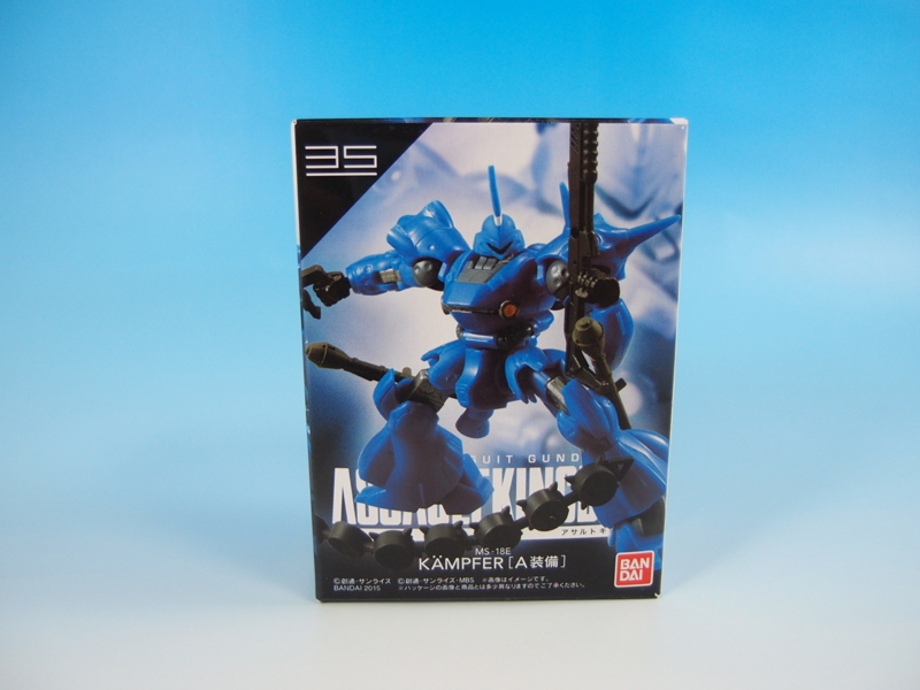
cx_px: 460
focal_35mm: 28
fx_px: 744
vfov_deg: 49.7
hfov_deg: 63.4
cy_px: 345
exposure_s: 1/50
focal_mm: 6
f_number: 1.8
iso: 100
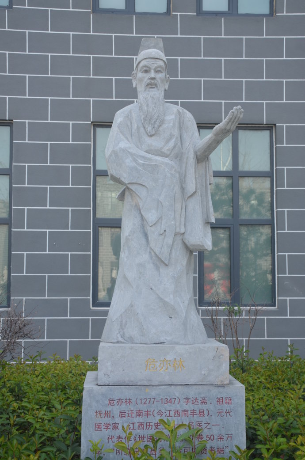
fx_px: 612
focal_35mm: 48
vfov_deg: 41.2
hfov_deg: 28.0
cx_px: 152
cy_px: 230
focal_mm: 32
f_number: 6.3
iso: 200
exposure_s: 1/160
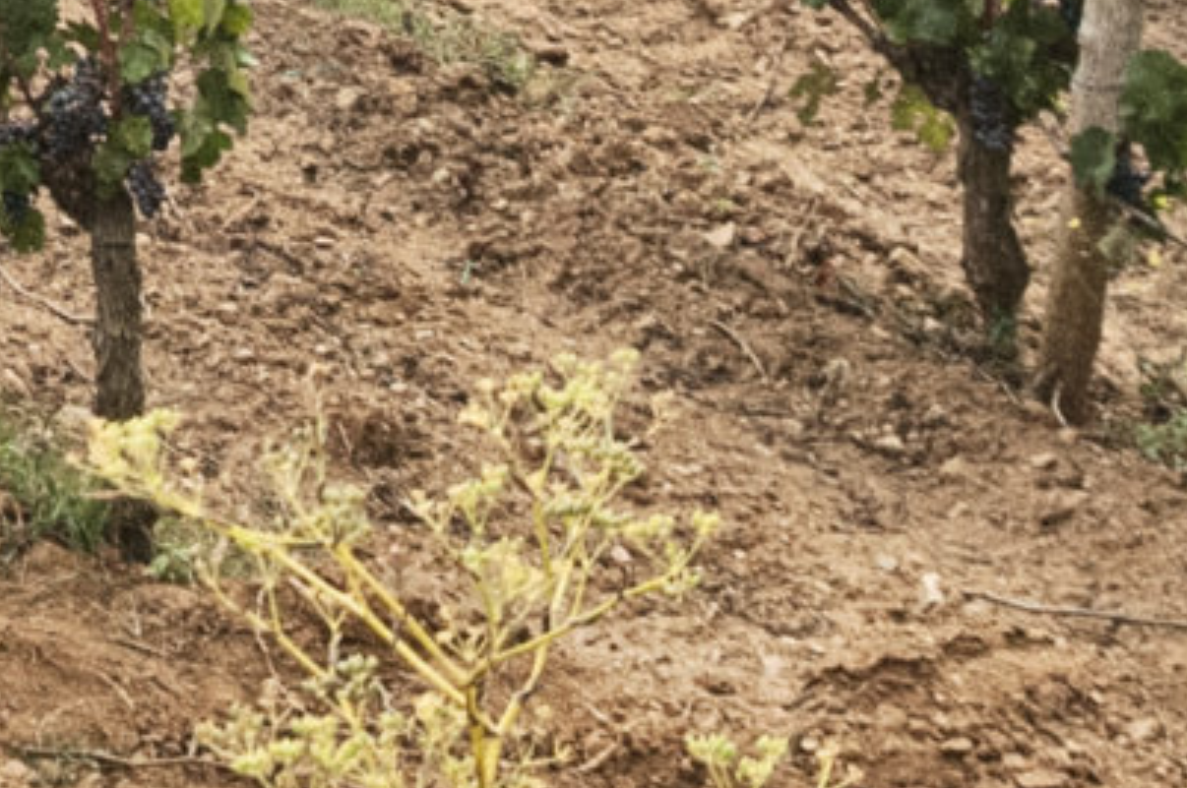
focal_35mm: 210
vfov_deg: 6.0
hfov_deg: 9.2
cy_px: -1598
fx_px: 6916
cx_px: -1219
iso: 400
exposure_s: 1/640
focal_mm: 22
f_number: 10
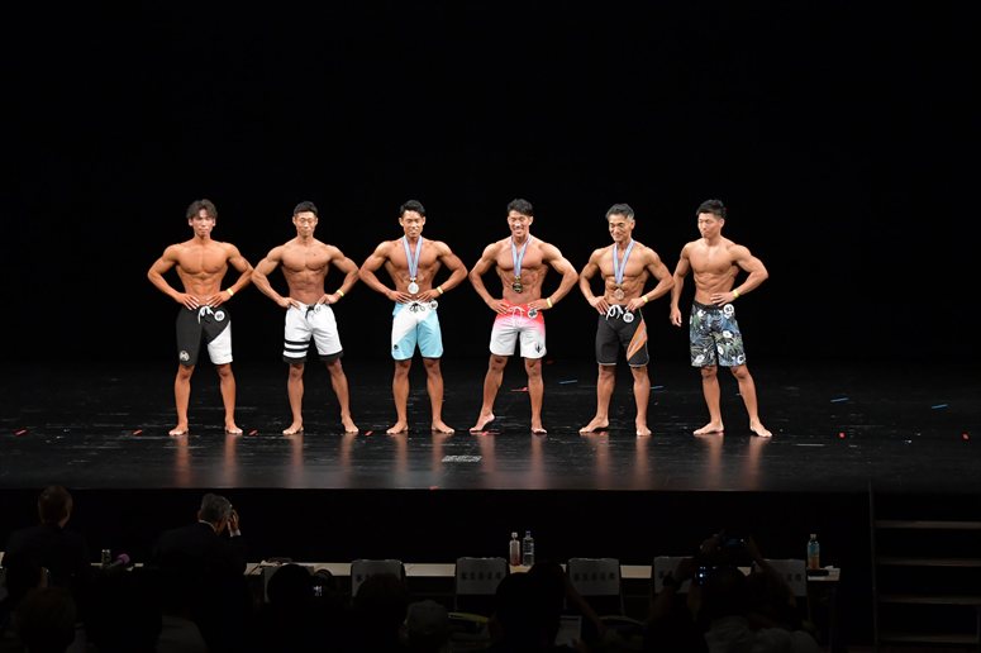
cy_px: 326
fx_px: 2942
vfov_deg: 12.7
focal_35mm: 108
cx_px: 490
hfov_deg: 18.9
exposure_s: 1/400
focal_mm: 72
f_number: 5.6
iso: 3200
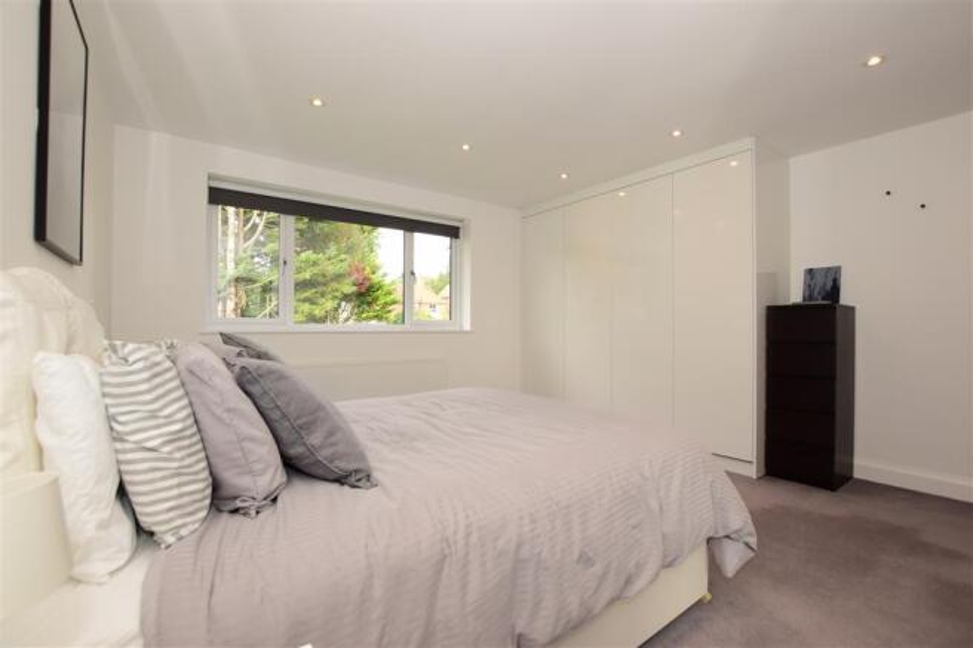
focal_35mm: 15
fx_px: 405
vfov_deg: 77.3
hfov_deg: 100.4
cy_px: 324
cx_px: 486
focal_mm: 10
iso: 400
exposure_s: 1/50
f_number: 8
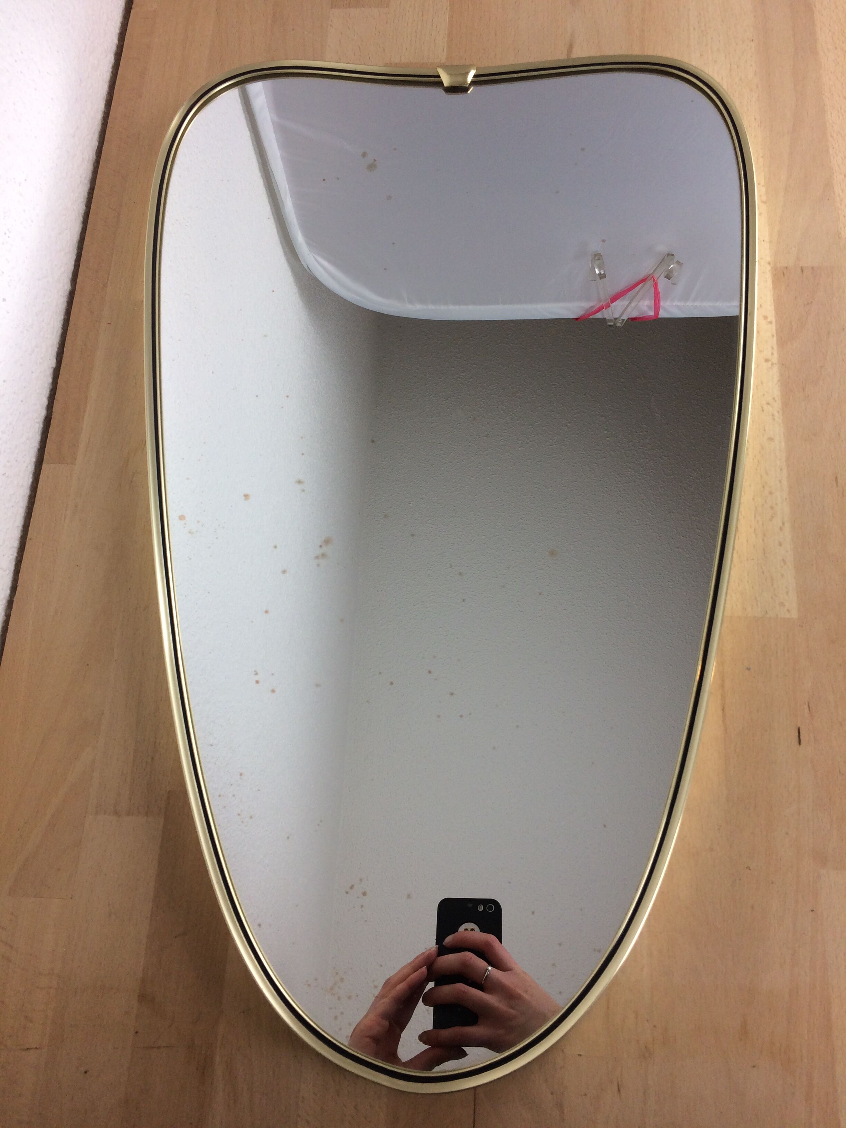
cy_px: 564
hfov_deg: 48.2
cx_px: 423
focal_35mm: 29
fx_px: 945
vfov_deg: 61.7
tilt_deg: -71.9
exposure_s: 1/100
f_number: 2.2
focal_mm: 4.15
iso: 50
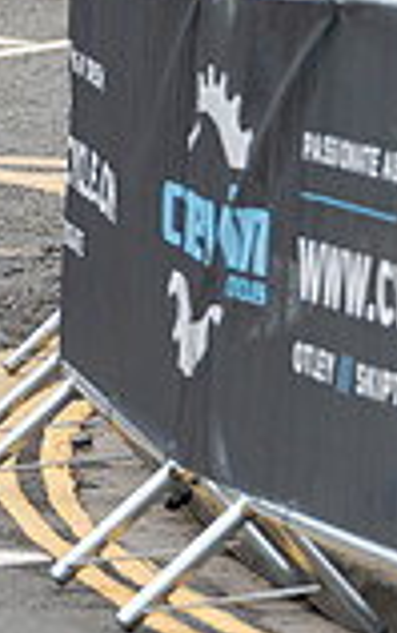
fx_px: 7119
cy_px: -86
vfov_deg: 5.1
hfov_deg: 3.2
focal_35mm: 412
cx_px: -377
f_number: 3.5
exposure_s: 1/800
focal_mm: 110
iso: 500
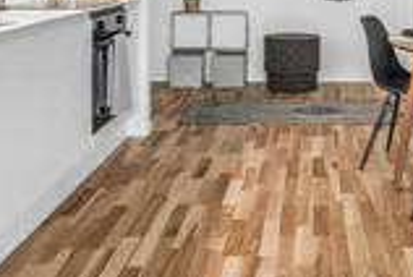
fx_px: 609
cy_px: -25
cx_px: 306
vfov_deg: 24.0
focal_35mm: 53
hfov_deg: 36.6
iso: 640
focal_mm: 21
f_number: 9
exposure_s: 1/13
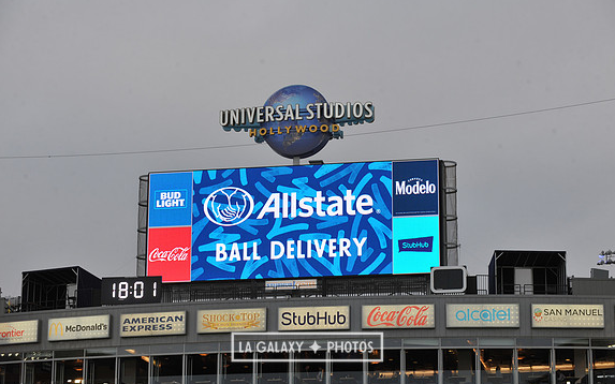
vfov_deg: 13.0
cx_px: 307
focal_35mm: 101
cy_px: 186
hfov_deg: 20.6
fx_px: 1693
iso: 800
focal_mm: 98
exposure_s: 1/250
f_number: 8
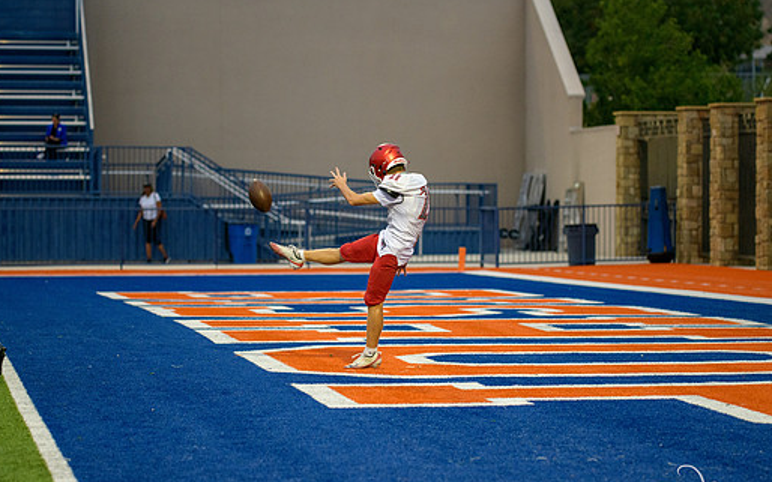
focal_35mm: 138
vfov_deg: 9.5
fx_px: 2903
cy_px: 285
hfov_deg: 15.1
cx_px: 403
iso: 1800
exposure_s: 1/1250
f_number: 2.8
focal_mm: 120
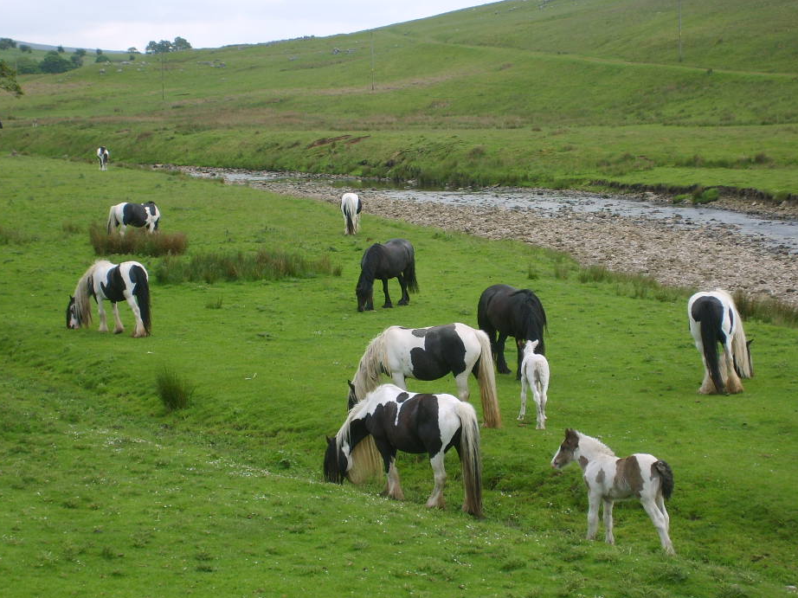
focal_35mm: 90
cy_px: 304
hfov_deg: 21.8
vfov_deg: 16.4
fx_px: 2074
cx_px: 404
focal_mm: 13.7
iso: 50
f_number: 4.2
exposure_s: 1/180
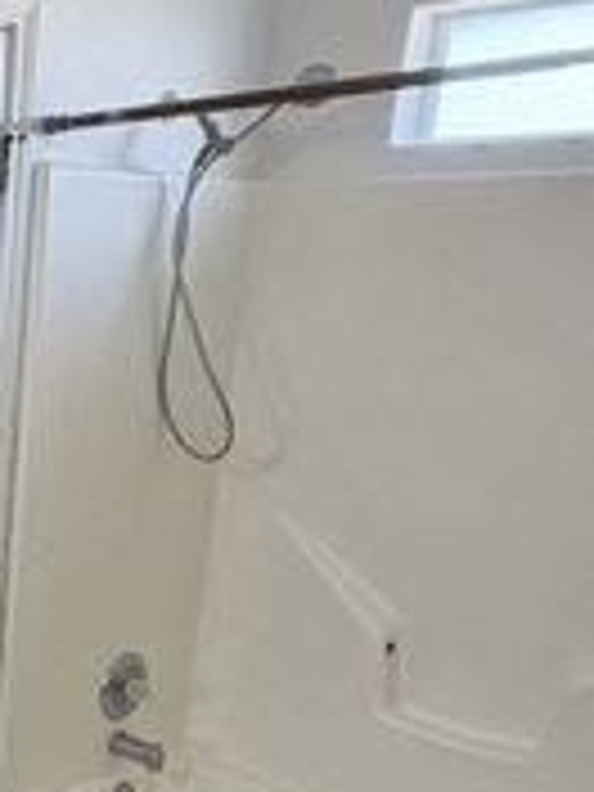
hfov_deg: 24.0
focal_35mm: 53
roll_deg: -0.3
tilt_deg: -19.5
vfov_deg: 34.3
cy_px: 704
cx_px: -189
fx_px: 1213
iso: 200
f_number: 2.2
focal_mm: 2.22
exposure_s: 1/60
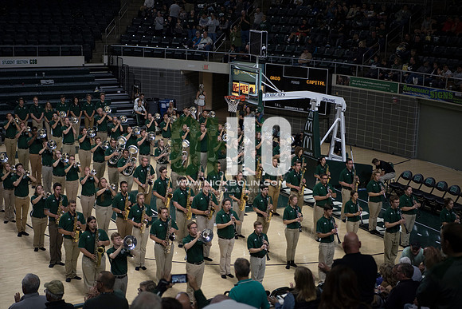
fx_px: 899
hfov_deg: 28.8
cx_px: 231
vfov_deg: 19.5
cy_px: 154
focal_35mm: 70
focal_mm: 70
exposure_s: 1/1000
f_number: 2.8
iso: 2000
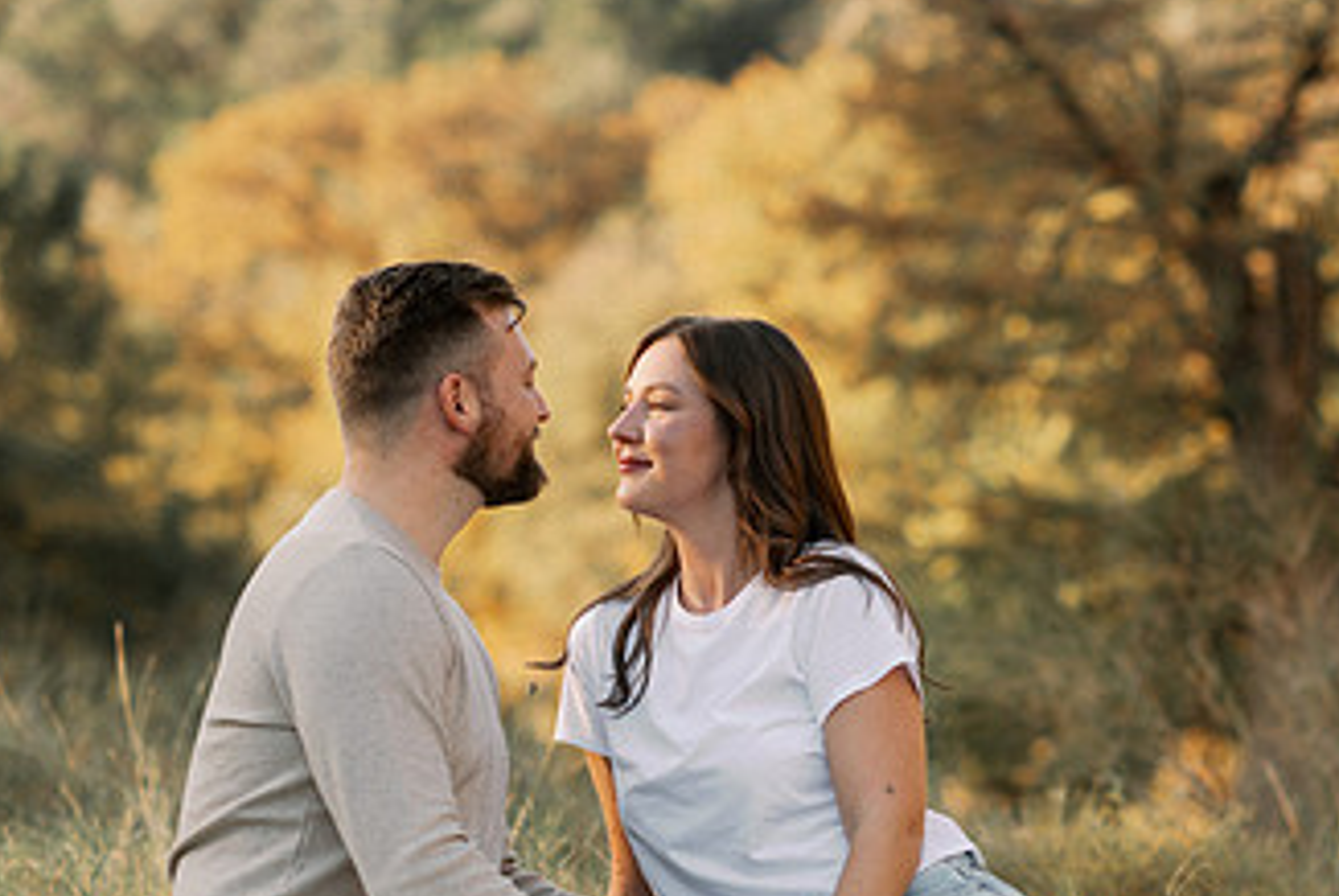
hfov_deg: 13.5
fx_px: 5621
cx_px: 1101
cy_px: 734
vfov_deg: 9.1
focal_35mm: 151
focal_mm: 85
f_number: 2.8
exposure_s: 1/250
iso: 80
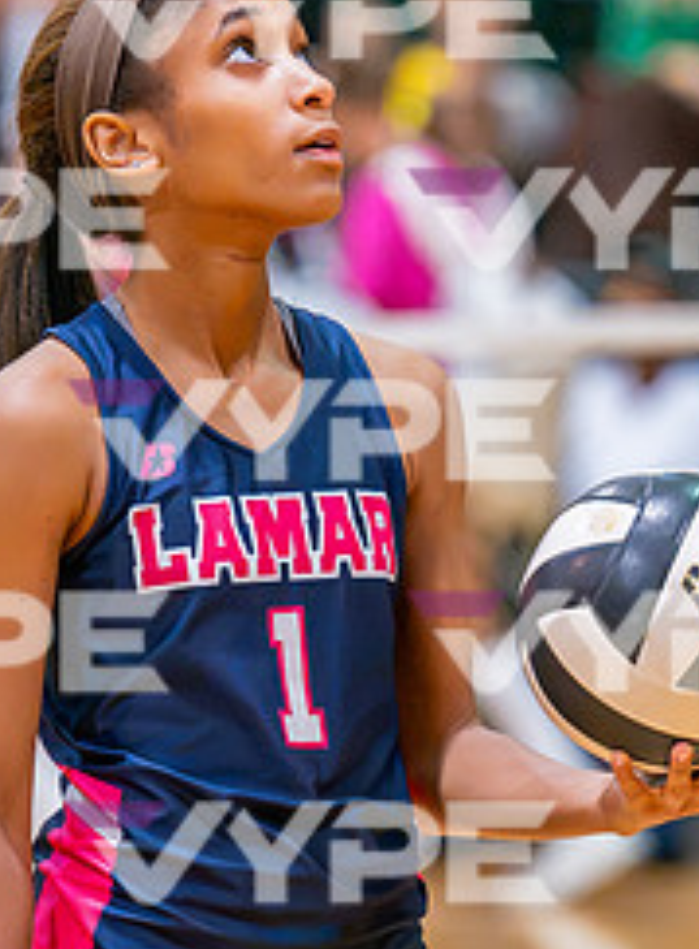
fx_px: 11222
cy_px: 488
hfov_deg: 3.6
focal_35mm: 412
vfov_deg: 4.8
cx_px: 482
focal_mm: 150
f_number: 2.8
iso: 9000
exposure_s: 1/800
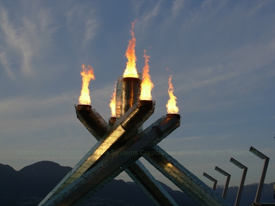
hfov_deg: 27.8
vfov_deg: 21.0
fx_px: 556
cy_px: 103
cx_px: 138
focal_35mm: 70
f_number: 3.5
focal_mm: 11.5
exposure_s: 1/558
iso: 50
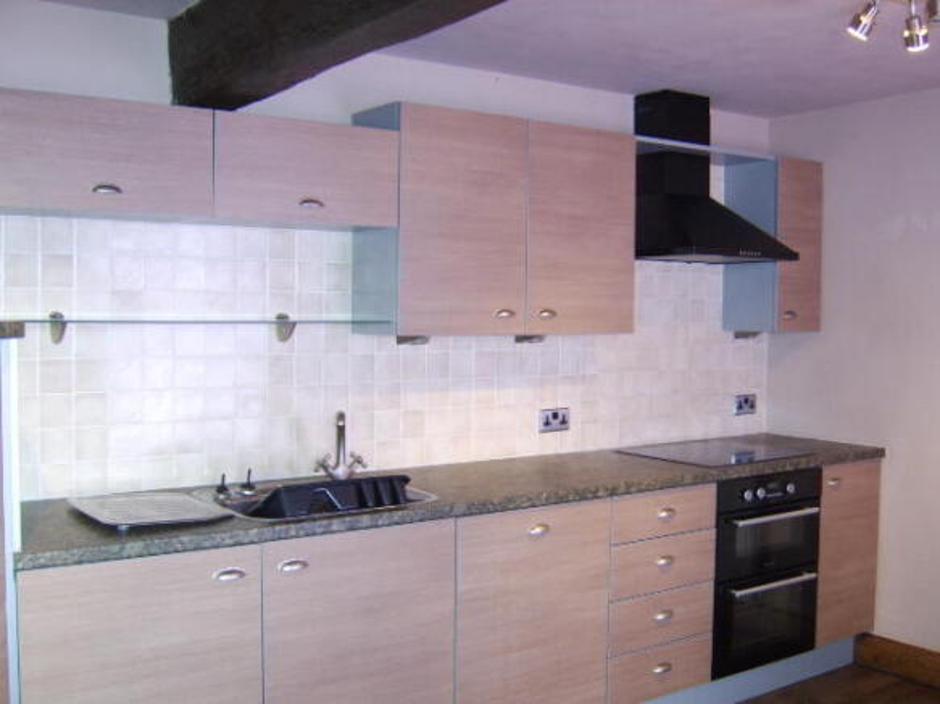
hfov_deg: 58.4
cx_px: 470
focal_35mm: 31
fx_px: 842
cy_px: 352
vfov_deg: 45.4
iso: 200
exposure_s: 1/30
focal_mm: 8.13
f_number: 2.7
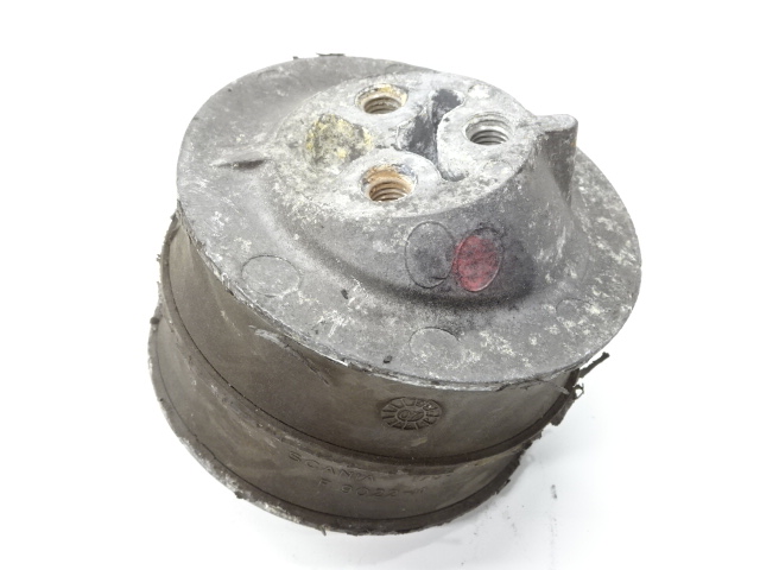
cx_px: 380
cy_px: 285
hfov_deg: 46.8
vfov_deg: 36.0
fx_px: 878
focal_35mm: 40
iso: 400
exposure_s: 1/40
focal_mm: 6.8
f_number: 4
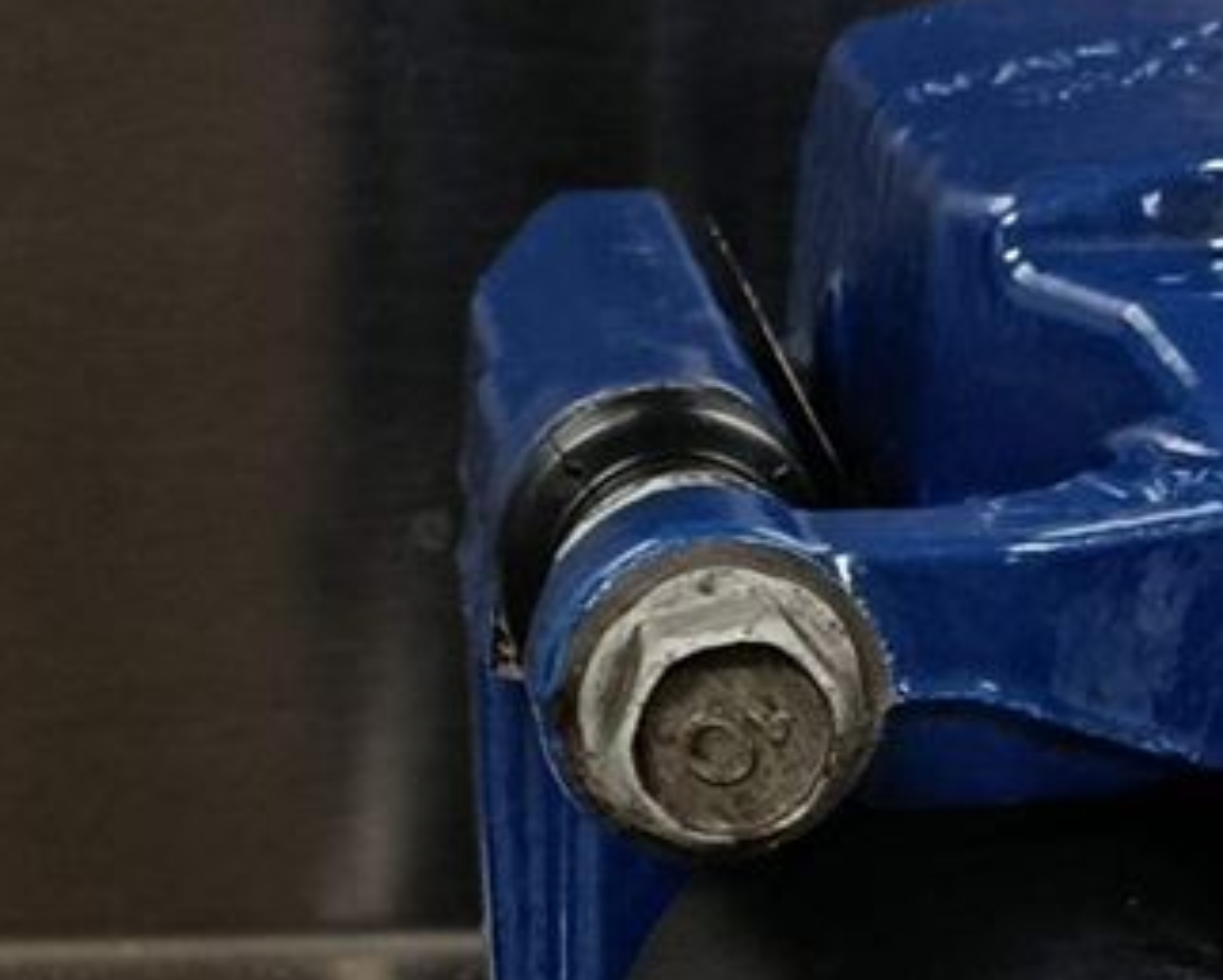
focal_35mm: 149
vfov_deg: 10.0
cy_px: 1481
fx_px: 5396
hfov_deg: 12.9
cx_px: 205
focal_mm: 5.24
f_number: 1.7
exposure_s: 1/50
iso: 1004
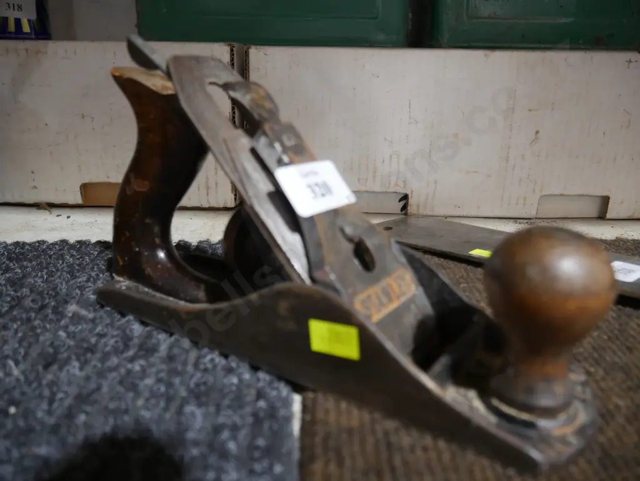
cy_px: 240
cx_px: 320
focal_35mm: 28
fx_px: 518
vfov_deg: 49.8
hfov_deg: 63.4
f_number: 3.5
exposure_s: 1/60
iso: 640
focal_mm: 14
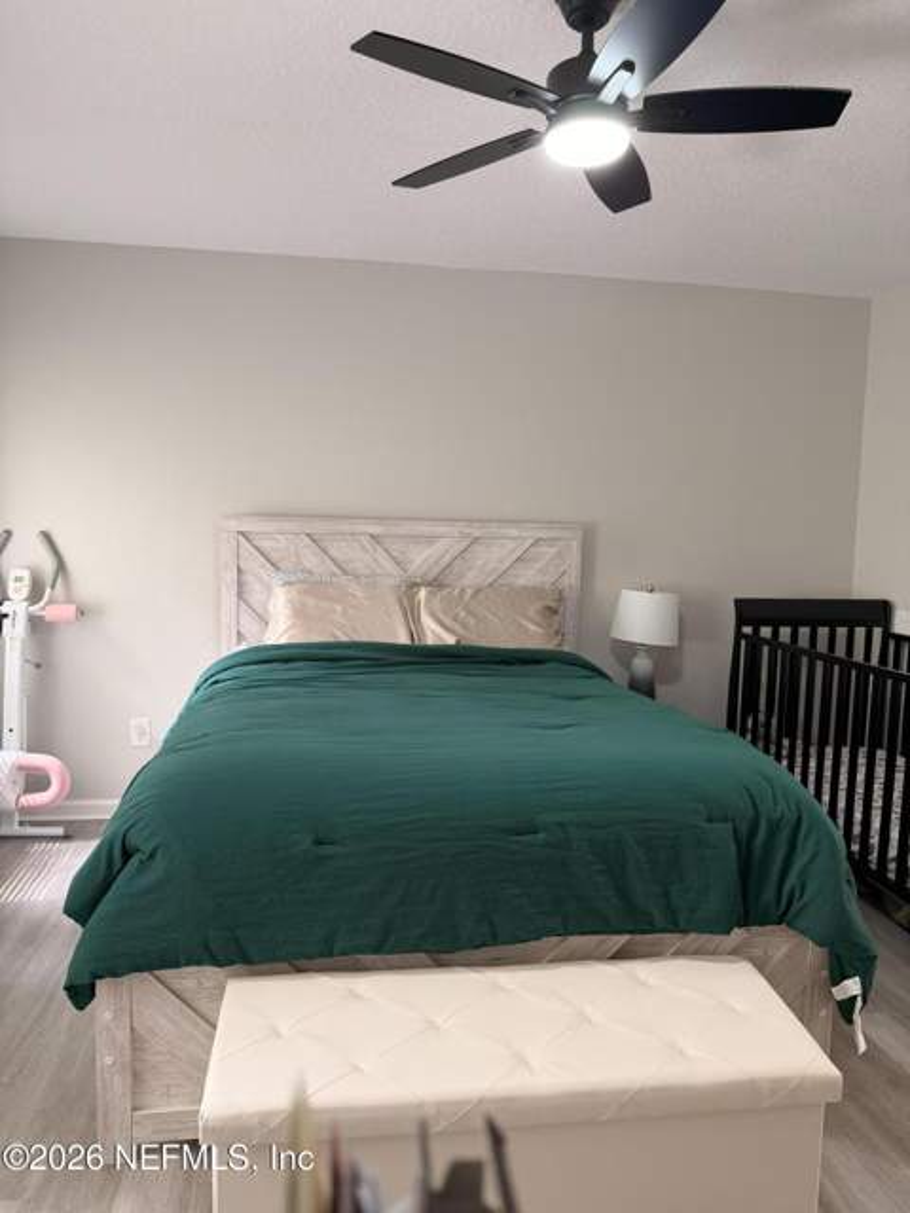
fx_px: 841
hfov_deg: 56.8
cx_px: 455
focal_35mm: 24
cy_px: 606
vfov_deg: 71.6
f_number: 1.78
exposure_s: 1/60
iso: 200
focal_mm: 6.76
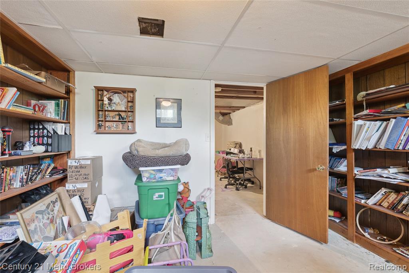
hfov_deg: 100.4
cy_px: 136
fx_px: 170
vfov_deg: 77.3
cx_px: 204
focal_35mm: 15
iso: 400
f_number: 8
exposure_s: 1/2.5
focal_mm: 10
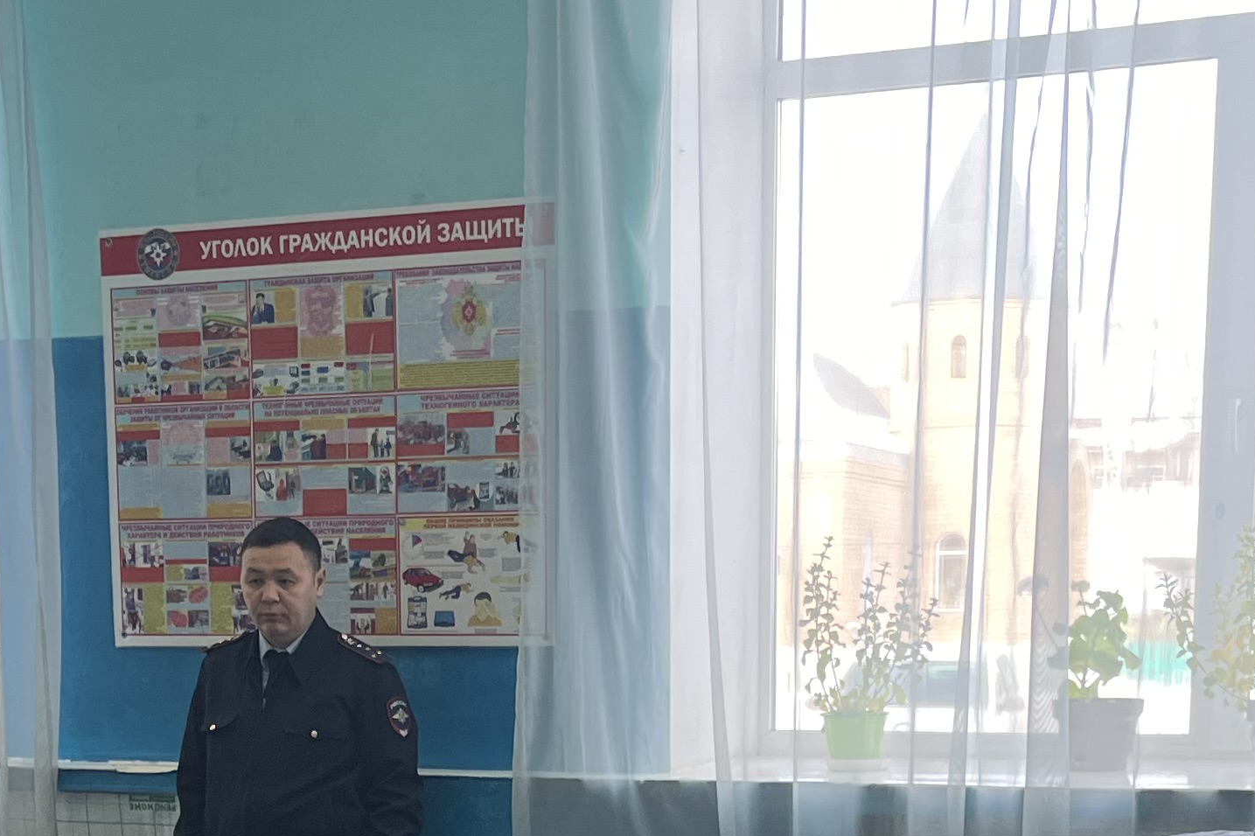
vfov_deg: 16.7
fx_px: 2649
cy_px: 1154
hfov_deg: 26.7
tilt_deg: -12.3
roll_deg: -0.3
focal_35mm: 76
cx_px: 596
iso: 50
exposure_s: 1/100
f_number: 1.6
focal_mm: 5.1
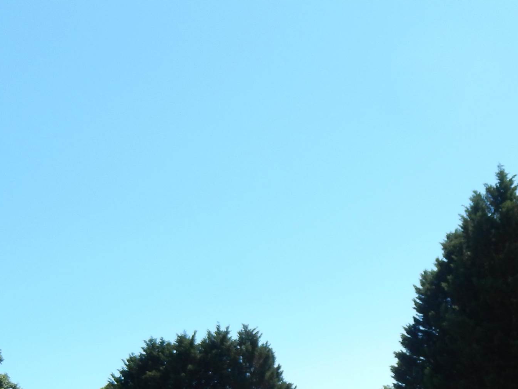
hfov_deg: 33.6
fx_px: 853
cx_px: 330
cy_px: 441
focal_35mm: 57
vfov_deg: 23.8
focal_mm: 4.5
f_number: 3.4
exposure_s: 1/800
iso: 125
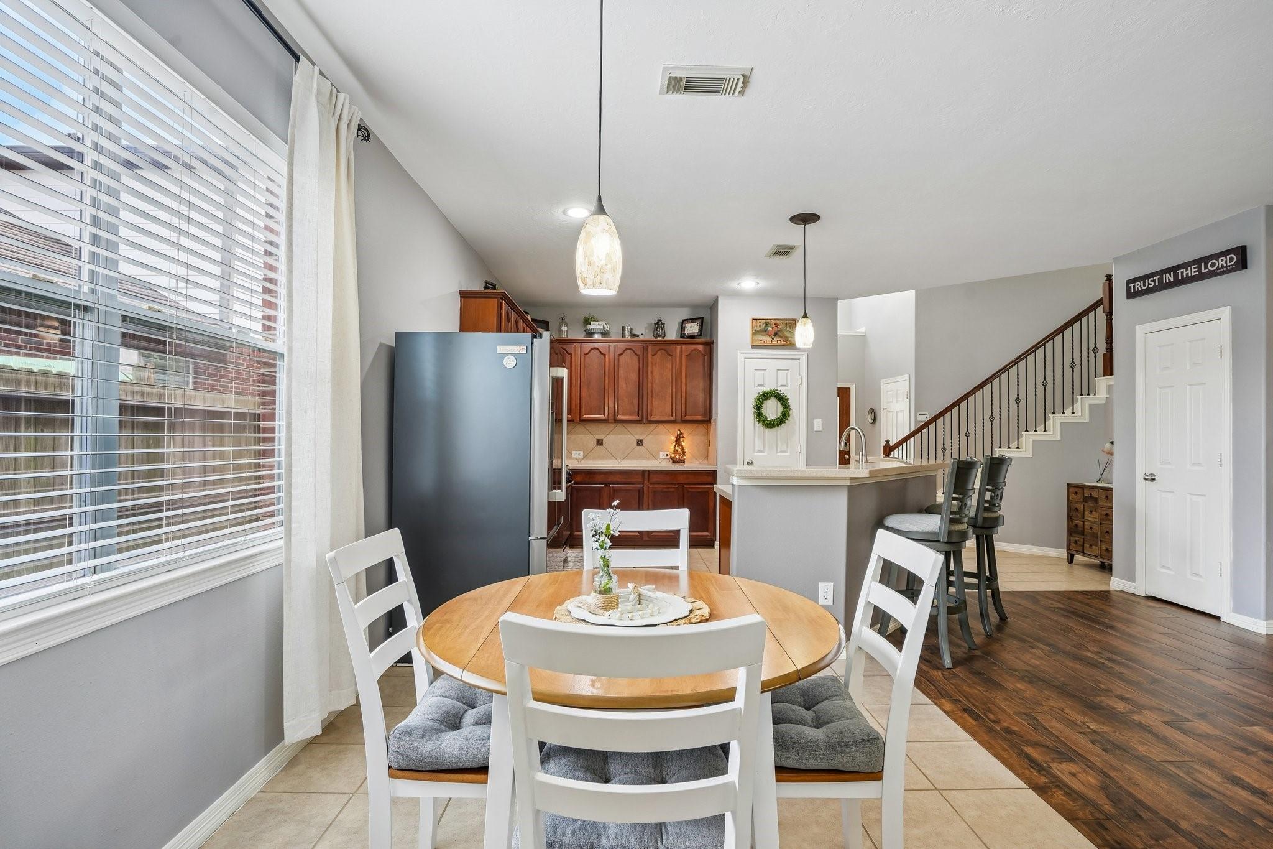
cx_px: 636
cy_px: 424
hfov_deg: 93.3
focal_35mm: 17
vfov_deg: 70.4
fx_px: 601
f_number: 8
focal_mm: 17
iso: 400
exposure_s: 1/15
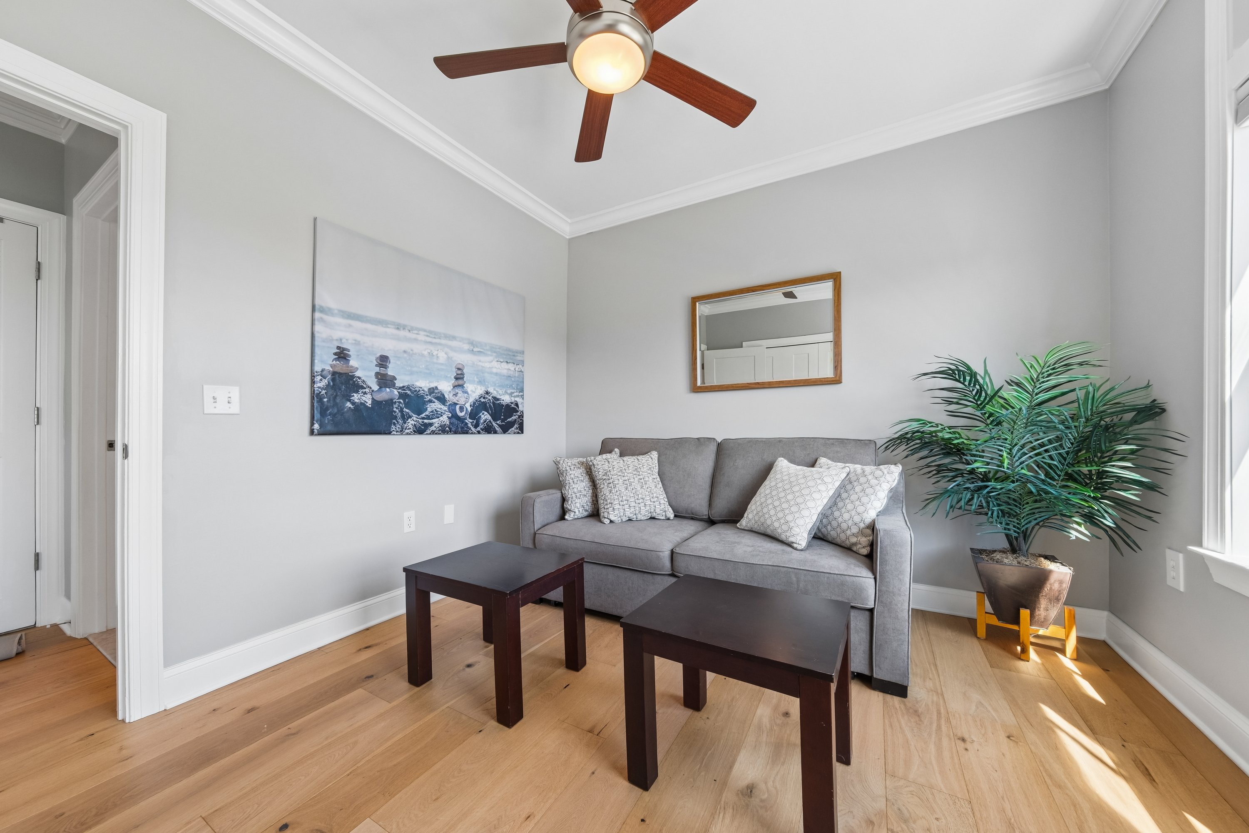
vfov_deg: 90.0
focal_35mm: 12
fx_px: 416
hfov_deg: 112.6
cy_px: 416
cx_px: 624
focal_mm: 8
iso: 160
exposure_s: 1/12
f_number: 8
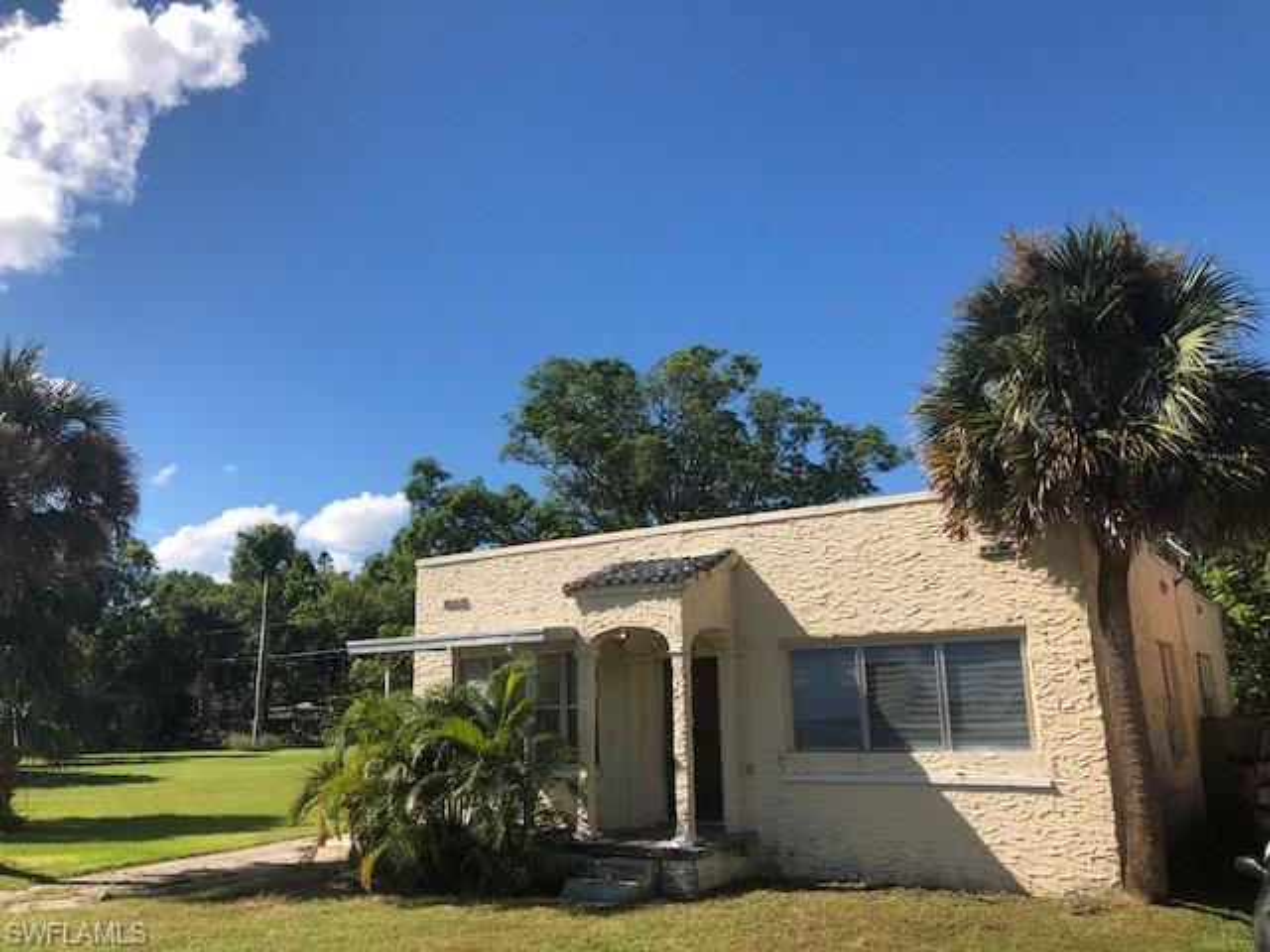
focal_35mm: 29
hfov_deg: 61.7
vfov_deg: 48.2
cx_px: 635
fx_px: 1064
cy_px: 476
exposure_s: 1/1919
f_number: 1.8
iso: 20
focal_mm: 3.99
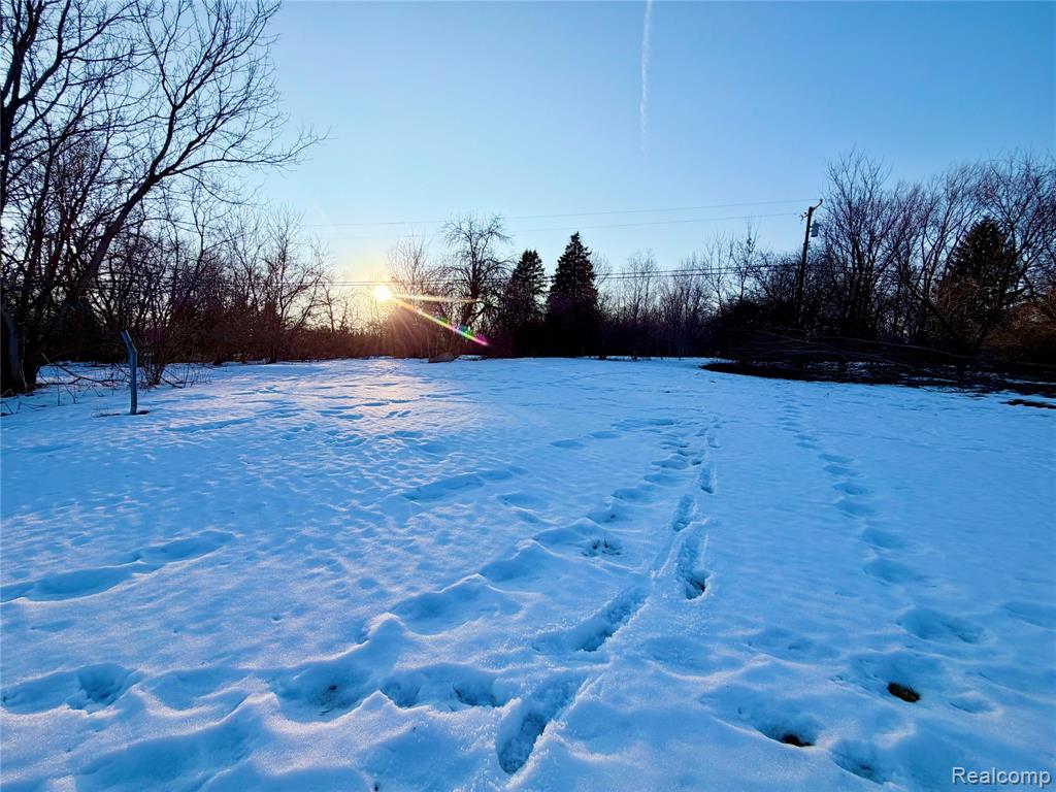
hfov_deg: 102.1
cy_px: 396
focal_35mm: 14
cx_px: 528
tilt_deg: -5.7
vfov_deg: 85.7
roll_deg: -1.4
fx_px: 427
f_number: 2.2
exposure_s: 1/770
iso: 25
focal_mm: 2.22
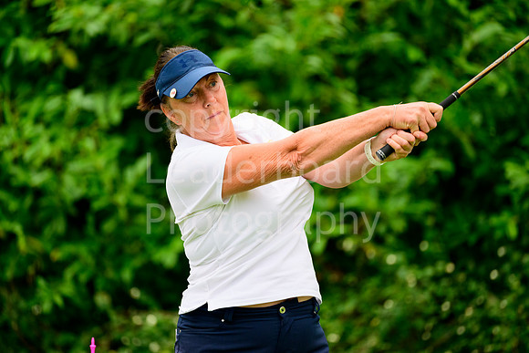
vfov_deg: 4.3
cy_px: 176
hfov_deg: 6.4
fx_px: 4703
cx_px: 264
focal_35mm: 320
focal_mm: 320
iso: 2000
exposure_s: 1/2000
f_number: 5.3
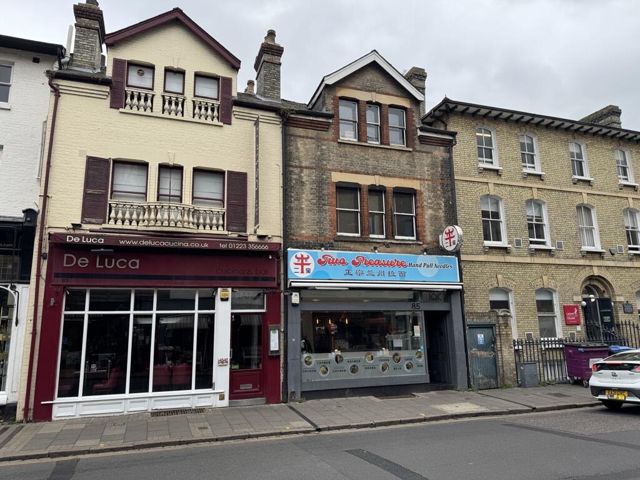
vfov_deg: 56.8
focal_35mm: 24
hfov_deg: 71.6
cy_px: 240
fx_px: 444
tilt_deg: +11.2
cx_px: 320
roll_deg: +1.2
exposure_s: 1/1869
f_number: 1.78
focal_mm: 6.76
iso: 80
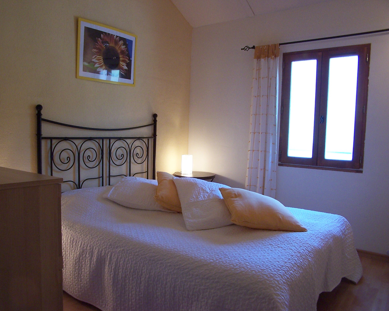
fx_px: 461
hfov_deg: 45.8
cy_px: 155
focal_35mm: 40
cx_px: 180
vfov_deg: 37.3
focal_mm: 6.3
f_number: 2.8
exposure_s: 1/20
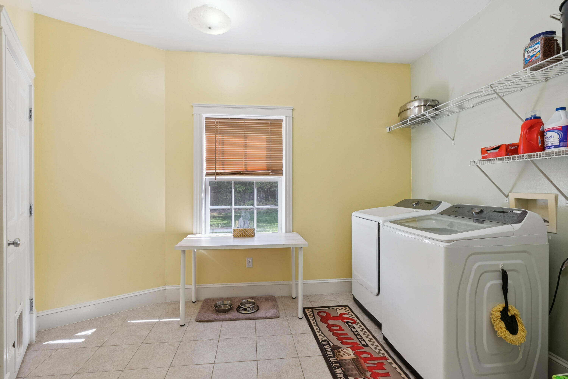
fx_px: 253
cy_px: 190
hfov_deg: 96.7
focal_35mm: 16
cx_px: 284
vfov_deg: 73.8
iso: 320
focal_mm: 16
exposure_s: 1/20
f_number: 7.1
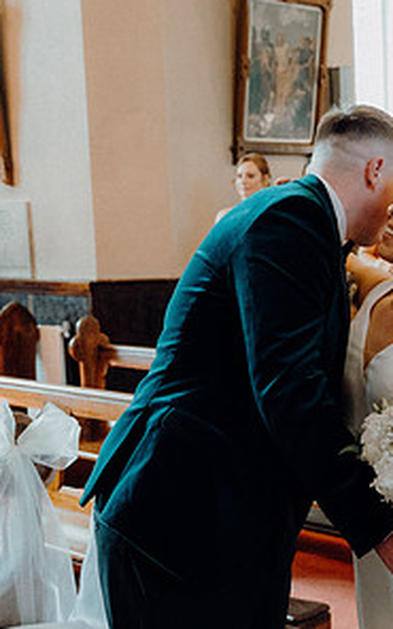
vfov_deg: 32.0
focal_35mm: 64
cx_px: 372
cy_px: 350
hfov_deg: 19.8
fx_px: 1097
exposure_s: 1/200
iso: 4000
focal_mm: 32
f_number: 3.5
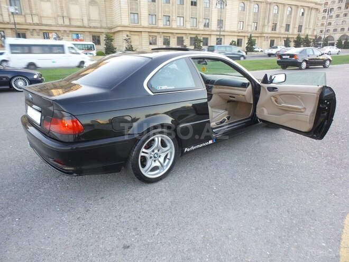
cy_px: 131
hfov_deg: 73.9
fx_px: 232
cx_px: 174
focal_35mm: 23
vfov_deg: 58.9
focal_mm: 4.1
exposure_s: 1/40
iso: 100
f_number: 4
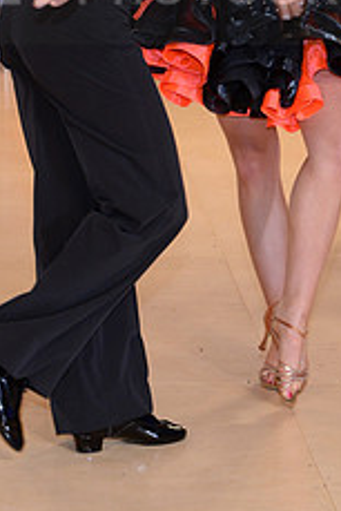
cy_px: -29
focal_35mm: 177
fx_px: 2511
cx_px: 213
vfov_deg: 11.5
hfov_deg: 7.8
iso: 1250
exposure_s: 1/250
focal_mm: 70
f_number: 5.6
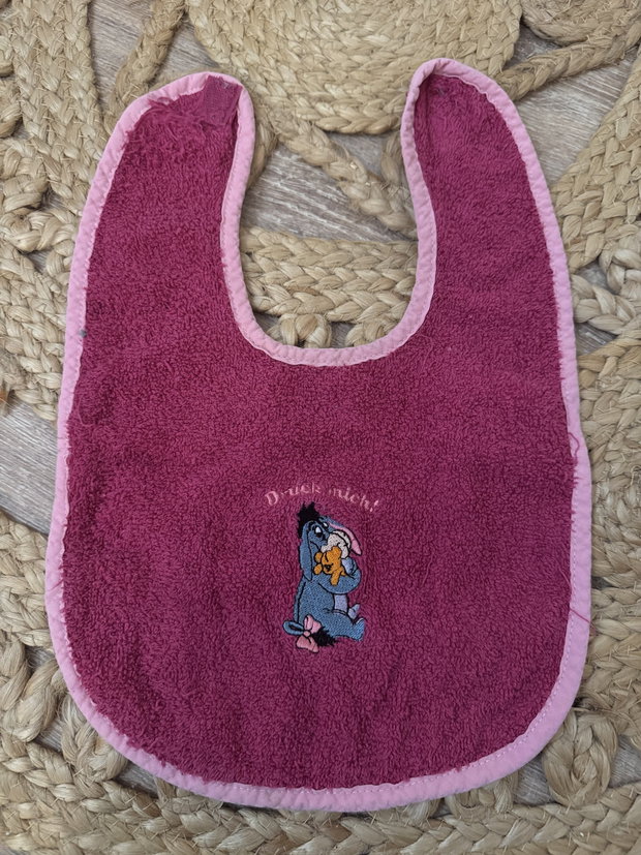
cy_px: 428
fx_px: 593
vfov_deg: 71.6
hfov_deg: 56.8
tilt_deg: -78.1
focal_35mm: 24
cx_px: 320
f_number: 1.78
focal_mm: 6.76
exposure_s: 1/33
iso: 1000
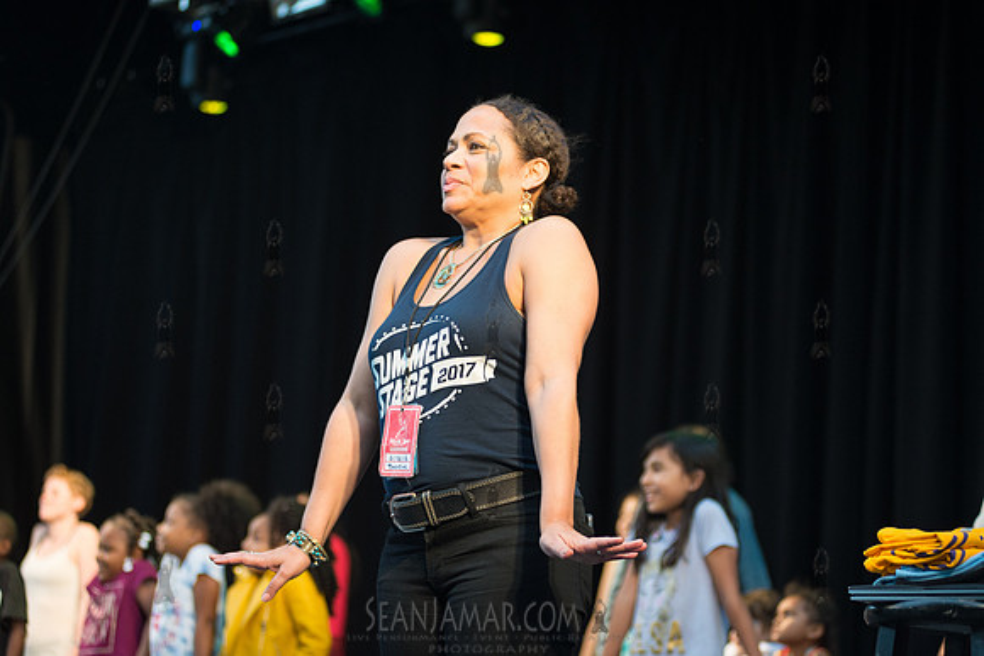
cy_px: 328
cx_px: 492
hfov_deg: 25.4
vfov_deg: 17.1
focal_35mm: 80
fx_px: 2187
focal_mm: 80
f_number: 2.8
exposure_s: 1/1000
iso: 1600
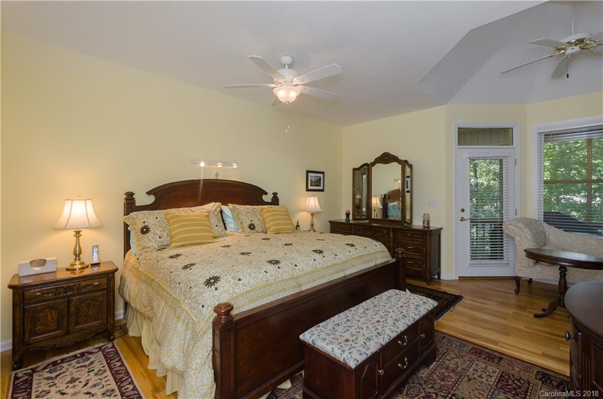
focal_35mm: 15
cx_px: 302
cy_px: 200
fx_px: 251
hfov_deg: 100.5
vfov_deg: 77.0
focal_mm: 10
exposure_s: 1/50
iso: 200
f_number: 7.1
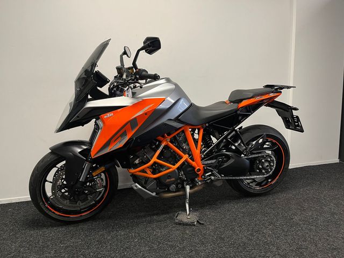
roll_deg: +2.2
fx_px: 258
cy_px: 129
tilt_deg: -8.3
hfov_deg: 67.3
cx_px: 172
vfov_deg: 53.1
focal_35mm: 26
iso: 80
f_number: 1.6
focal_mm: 5.1
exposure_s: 1/50
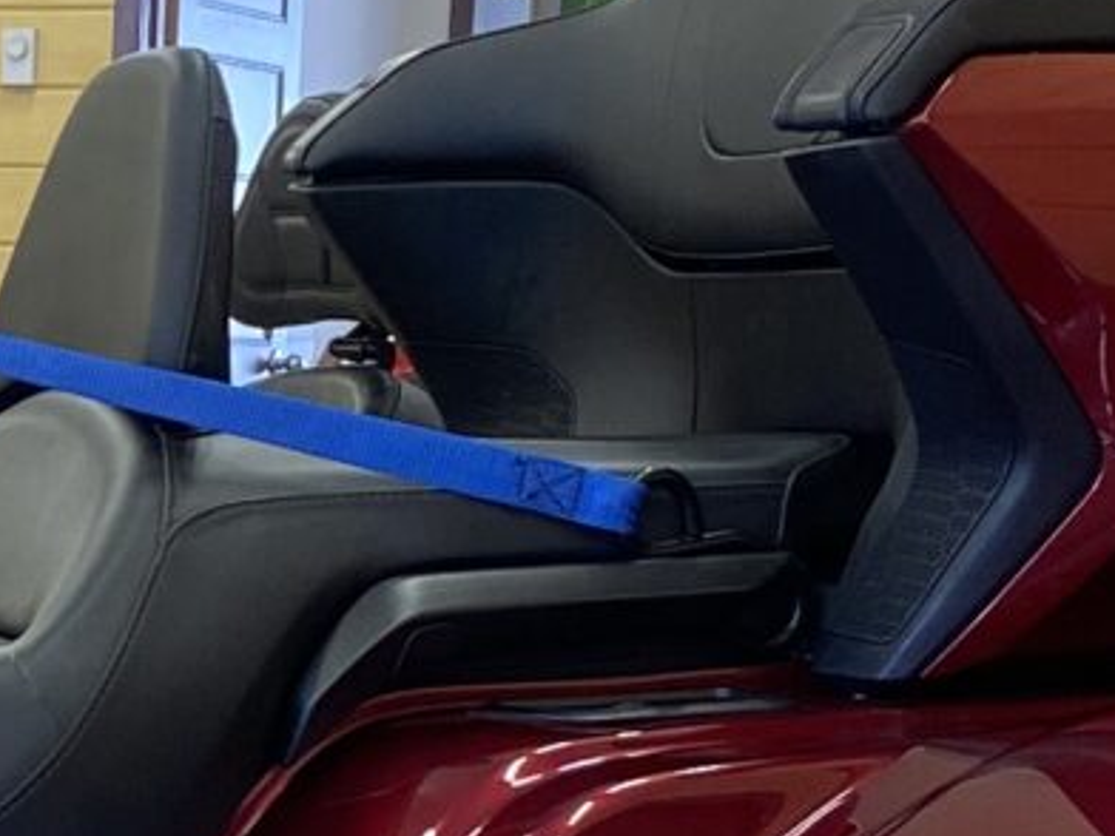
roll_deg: -0.8
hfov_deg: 11.2
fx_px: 5476
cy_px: 870
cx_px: -577
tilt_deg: -6.4
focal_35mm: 170
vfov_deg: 8.7
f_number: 1.8
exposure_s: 1/60
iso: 80
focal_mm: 4.25
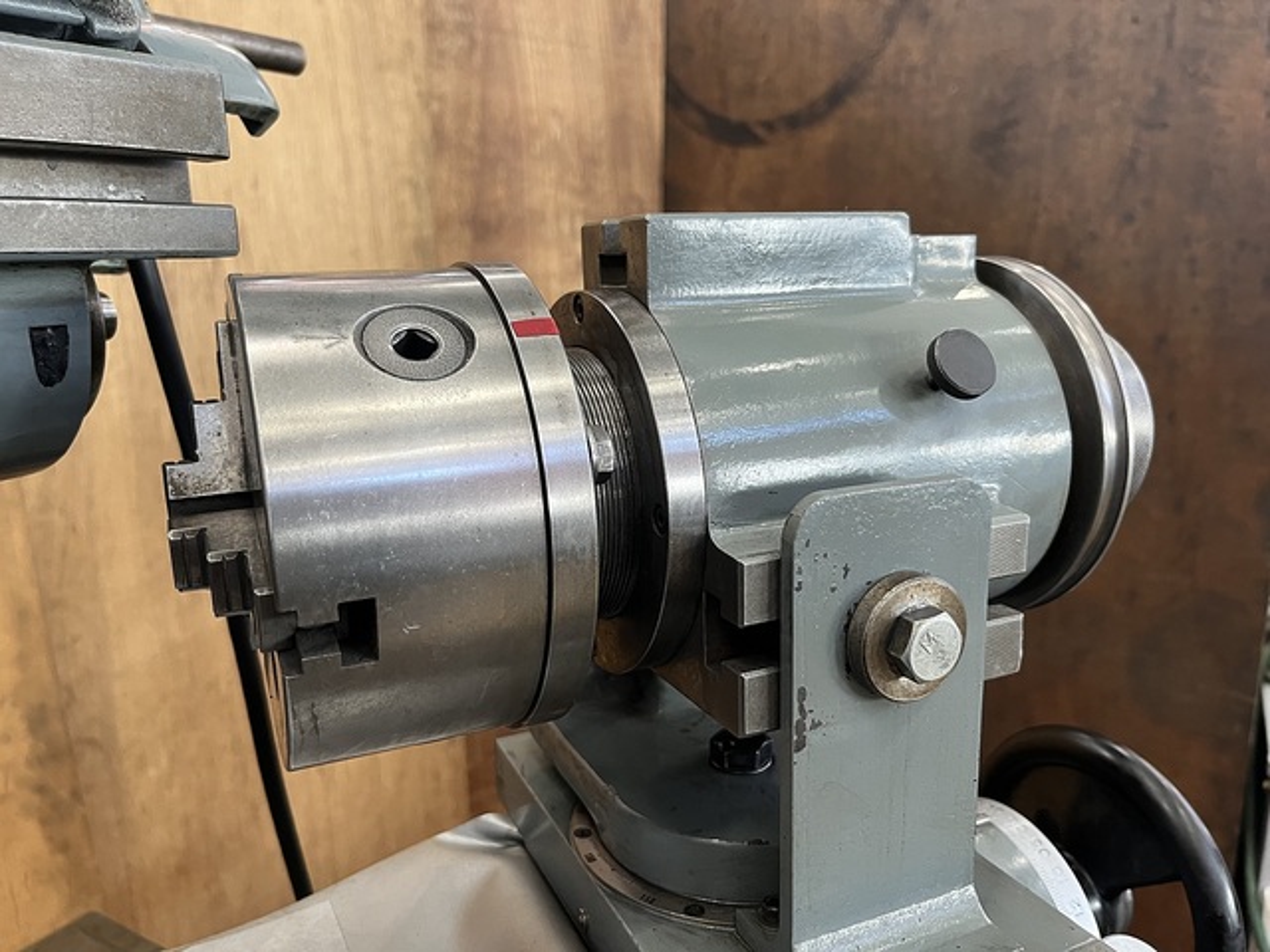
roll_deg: +1.3
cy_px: 476
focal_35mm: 26
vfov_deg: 53.1
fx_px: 954
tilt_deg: -13.4
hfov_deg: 67.3
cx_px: 635
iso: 125
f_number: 1.6
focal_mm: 5.1
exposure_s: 1/79
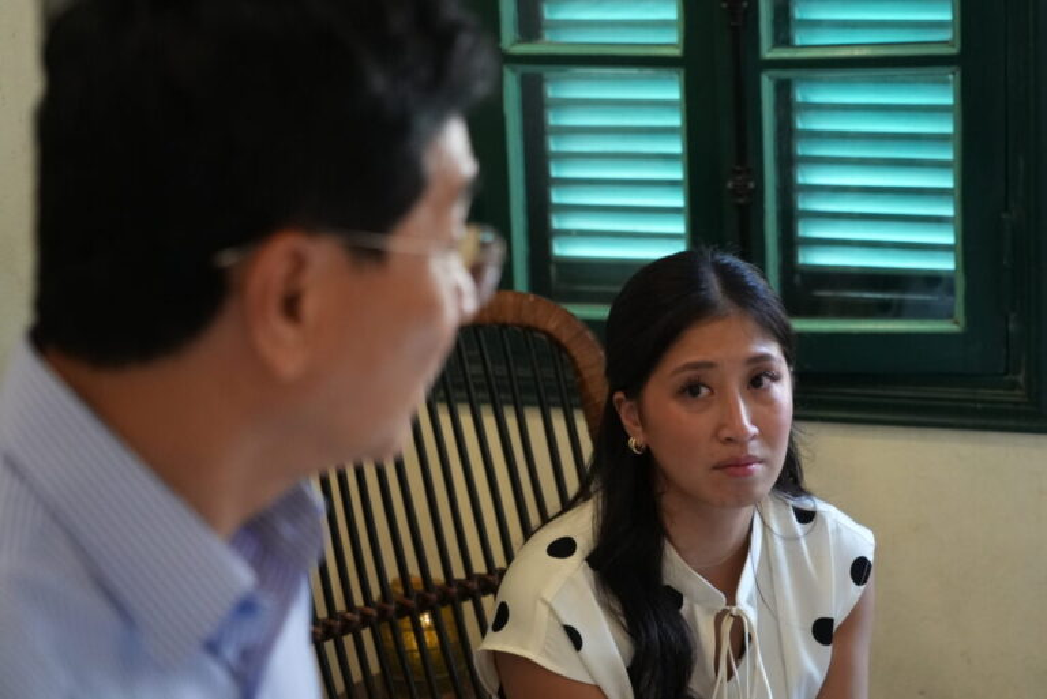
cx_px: 524
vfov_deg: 14.9
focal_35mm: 92
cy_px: 350
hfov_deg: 22.1
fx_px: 2677
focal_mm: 92
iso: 10000
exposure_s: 1/160
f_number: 5.6
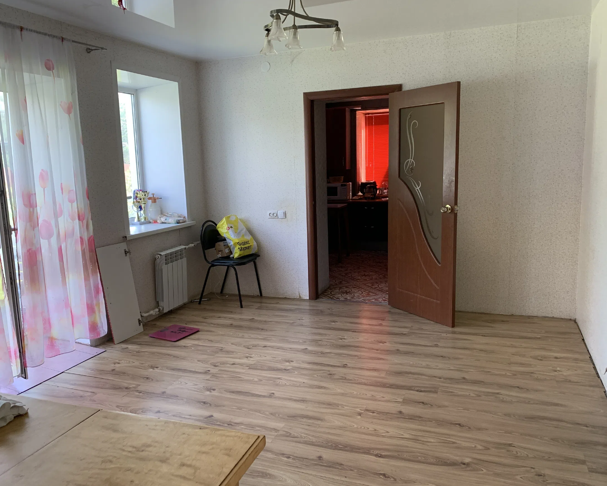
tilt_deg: -8.4
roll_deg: +1.5
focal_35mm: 28
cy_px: 242
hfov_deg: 62.2
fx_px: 503
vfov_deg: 51.5
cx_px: 299
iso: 100
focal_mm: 4.25
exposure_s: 1/98
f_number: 1.8
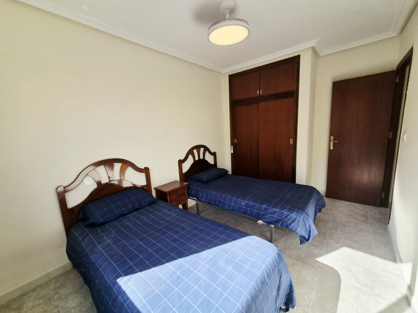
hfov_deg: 106.2
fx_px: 157
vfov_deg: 89.9
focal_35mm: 13
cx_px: 209
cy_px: 156
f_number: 2.2
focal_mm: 2.2
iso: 100
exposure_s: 1/1667
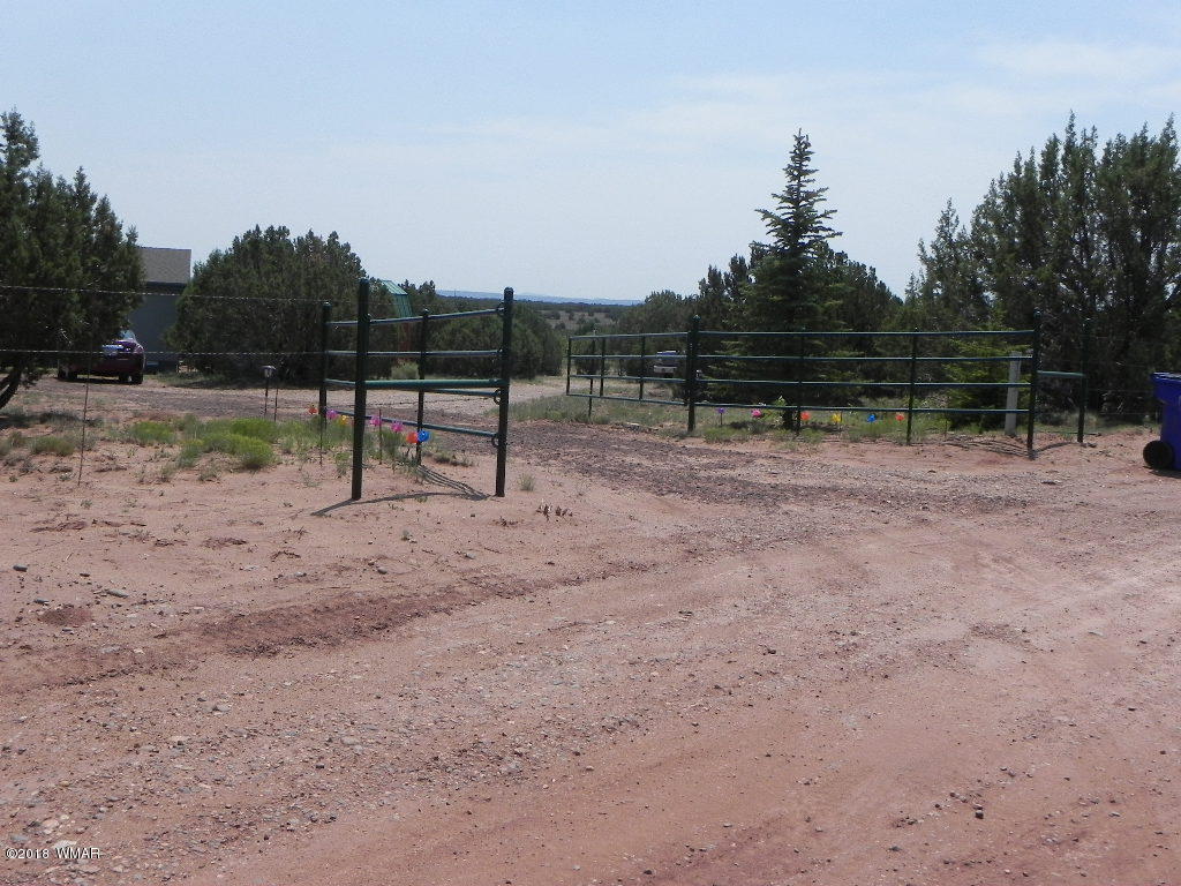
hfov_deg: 45.8
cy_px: 443
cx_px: 590
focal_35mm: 41
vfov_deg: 35.1
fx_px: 1399
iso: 160
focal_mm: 7.3
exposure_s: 1/594
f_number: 8
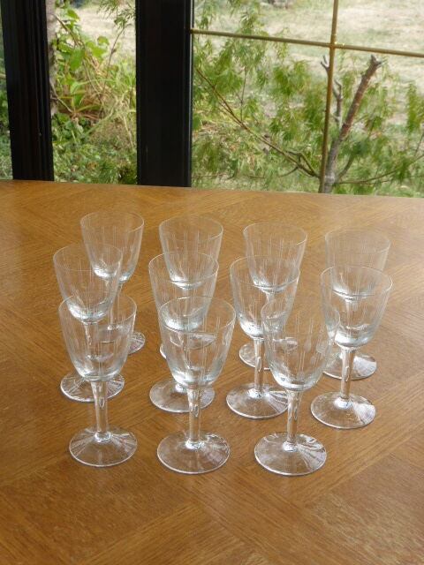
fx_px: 931
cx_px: 212
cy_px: 282
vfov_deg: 33.8
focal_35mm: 57
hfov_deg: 25.7
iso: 100
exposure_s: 1/80
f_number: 4.6
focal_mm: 9.7
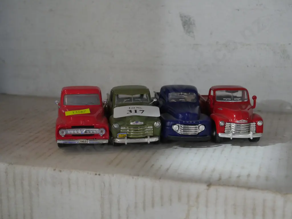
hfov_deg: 31.2
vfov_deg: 23.7
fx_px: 523
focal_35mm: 62
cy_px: 110
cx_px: 146
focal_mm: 31
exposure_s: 1/60
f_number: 5.4
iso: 3200
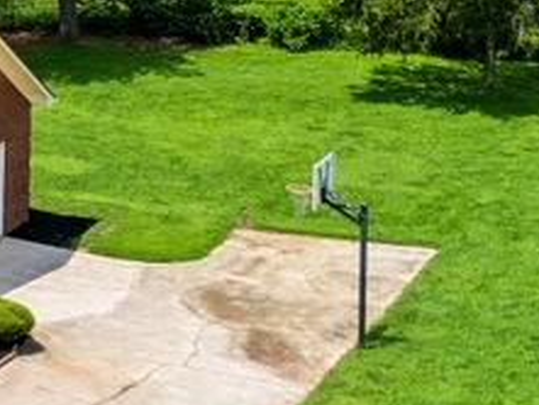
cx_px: -456
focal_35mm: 111
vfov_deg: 13.1
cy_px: 426
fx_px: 1729
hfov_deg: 15.1
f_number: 1.7
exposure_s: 1/800
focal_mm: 6.72
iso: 110
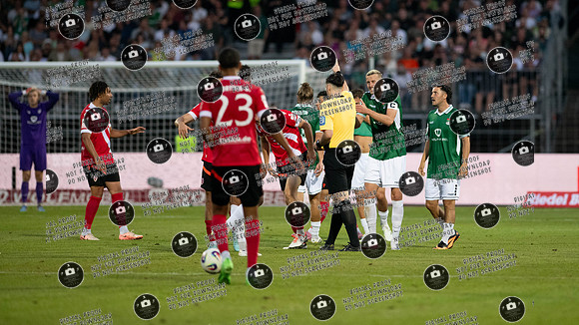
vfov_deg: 2.9
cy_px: 105
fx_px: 6335
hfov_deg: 5.2
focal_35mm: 413
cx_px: 379
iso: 3200
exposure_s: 1/1250
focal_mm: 300
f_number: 3.2
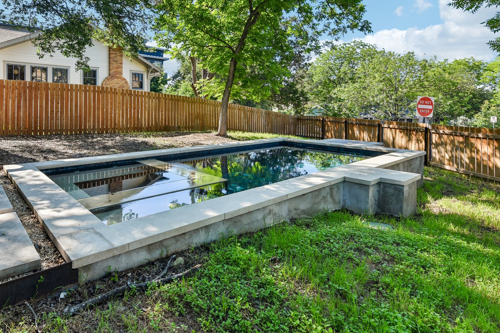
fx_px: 292
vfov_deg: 58.1
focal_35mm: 21
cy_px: 110
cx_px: 192
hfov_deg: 79.9
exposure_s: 1/100
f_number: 8
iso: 100
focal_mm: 14
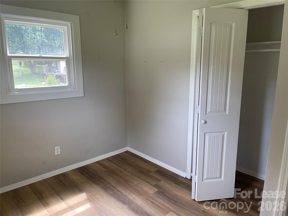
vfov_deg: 54.9
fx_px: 208
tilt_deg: -13.1
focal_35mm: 25
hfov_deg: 69.4
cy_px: 108
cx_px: 144
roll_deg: -0.2
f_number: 1.6
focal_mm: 5.1
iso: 100
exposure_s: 1/120
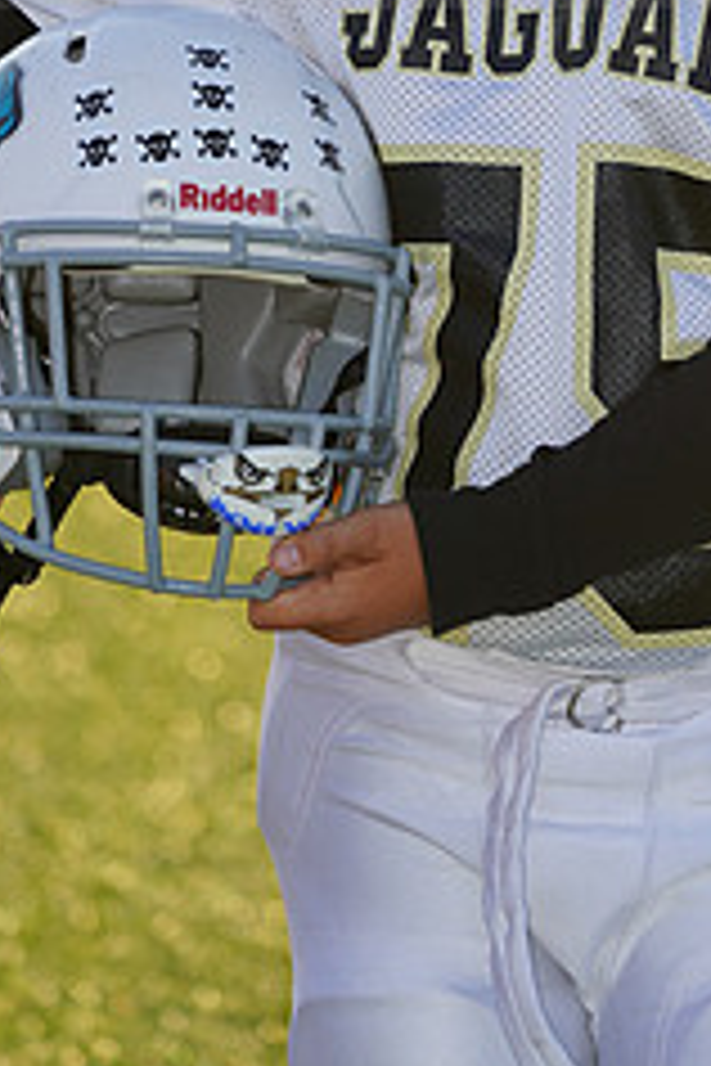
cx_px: 590
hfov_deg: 2.8
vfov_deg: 4.1
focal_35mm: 497
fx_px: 14722
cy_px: -135
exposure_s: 1/250
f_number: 5.6
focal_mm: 203
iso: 100
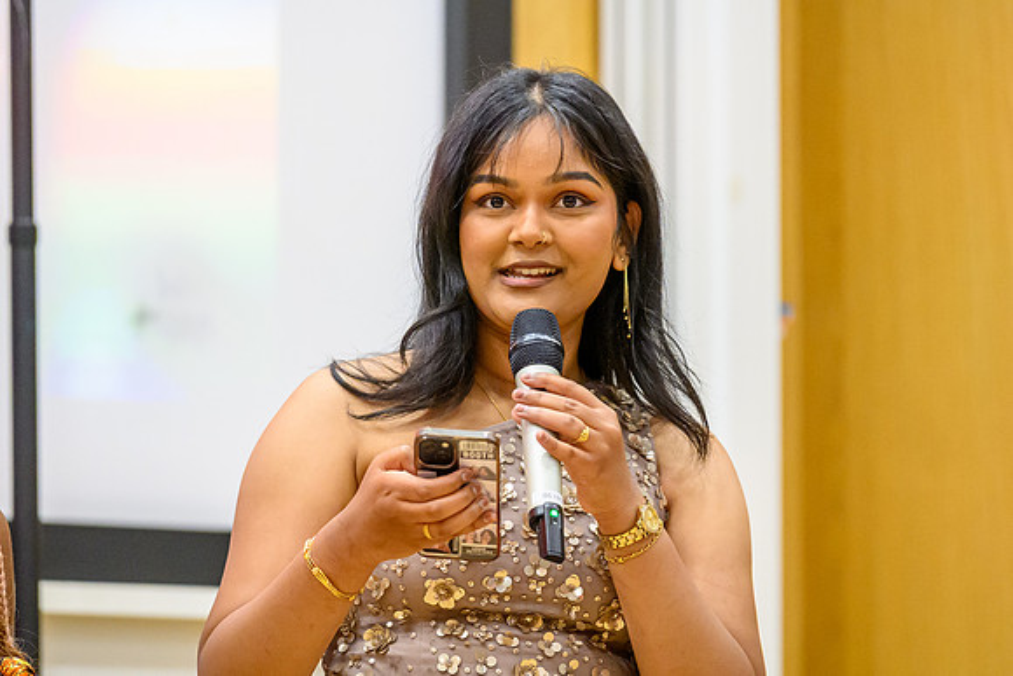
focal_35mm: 228
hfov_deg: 9.0
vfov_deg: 6.0
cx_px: 506
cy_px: 338
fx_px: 6430
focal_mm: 150
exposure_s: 1/400
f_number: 2.8
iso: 8000
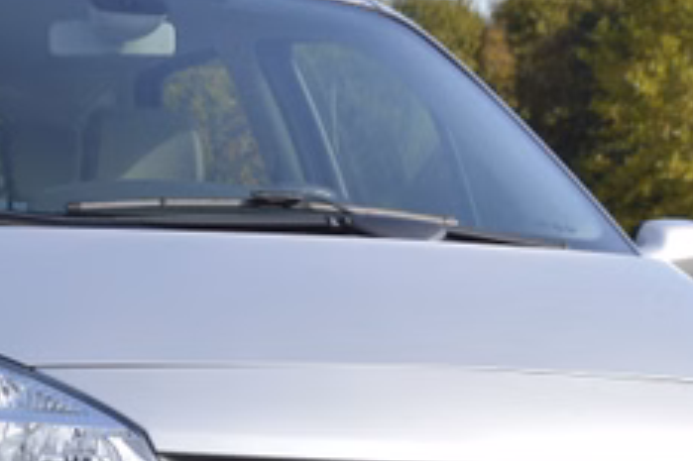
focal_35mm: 173
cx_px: 116
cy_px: 526
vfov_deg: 7.9
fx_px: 3328
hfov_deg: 11.8
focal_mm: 42
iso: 100
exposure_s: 1/200
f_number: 8
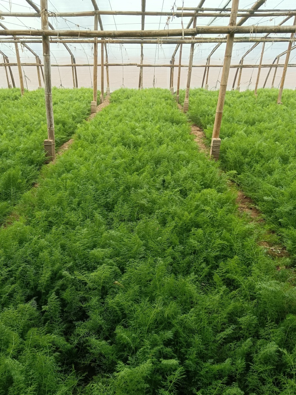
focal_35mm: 27
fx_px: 308
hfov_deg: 51.3
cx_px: 148
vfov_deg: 65.3
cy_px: 198
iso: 100
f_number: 1.9
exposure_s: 1/127
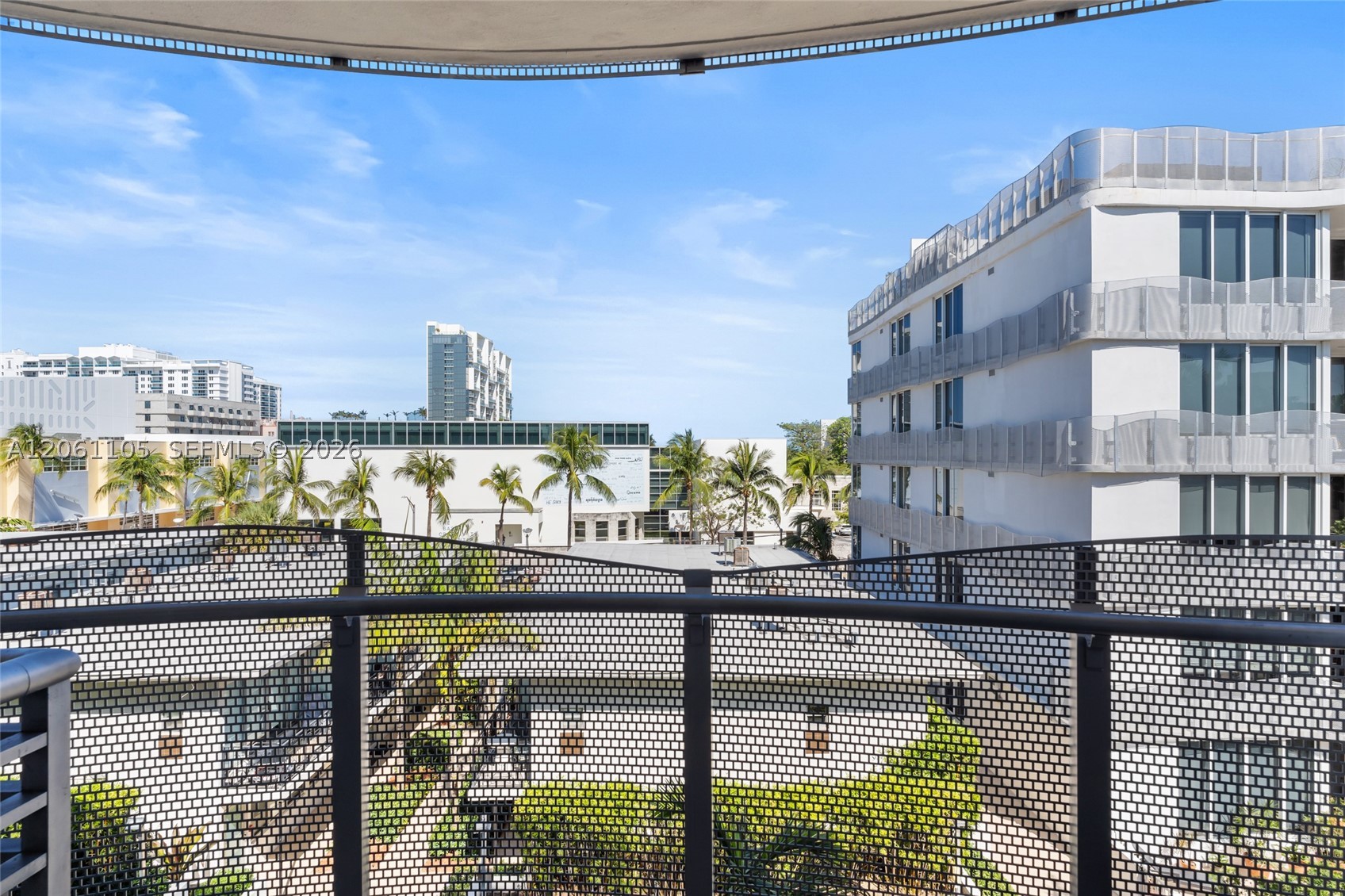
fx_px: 691
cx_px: 672
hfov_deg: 88.4
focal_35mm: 18
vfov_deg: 65.9
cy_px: 448
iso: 250
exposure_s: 1/320
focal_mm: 18.5
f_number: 9
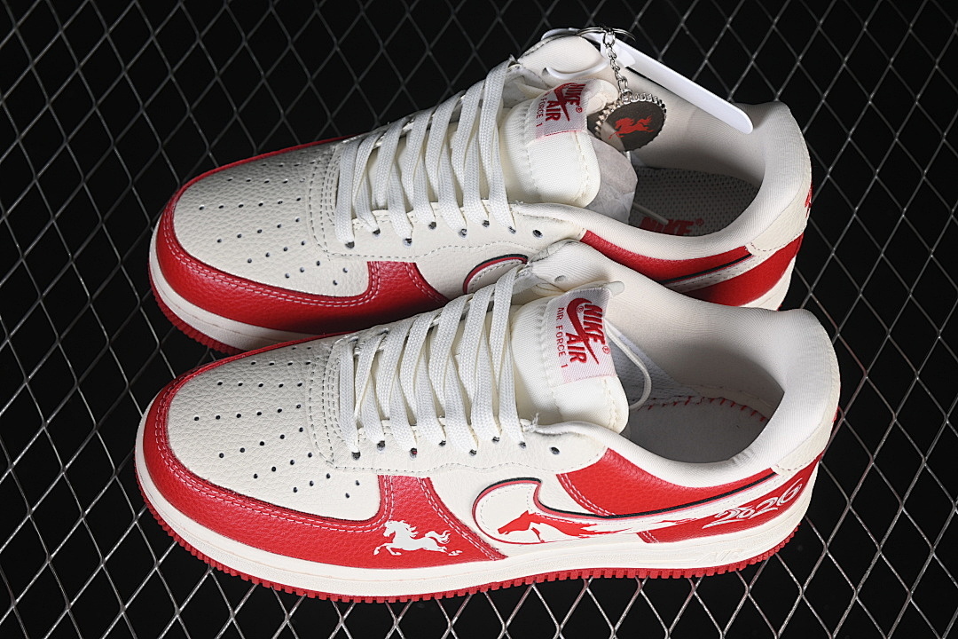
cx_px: 479
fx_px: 1996
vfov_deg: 18.2
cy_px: 320
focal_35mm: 75
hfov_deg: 27.0
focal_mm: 50
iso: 160
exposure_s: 1/80
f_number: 7.1
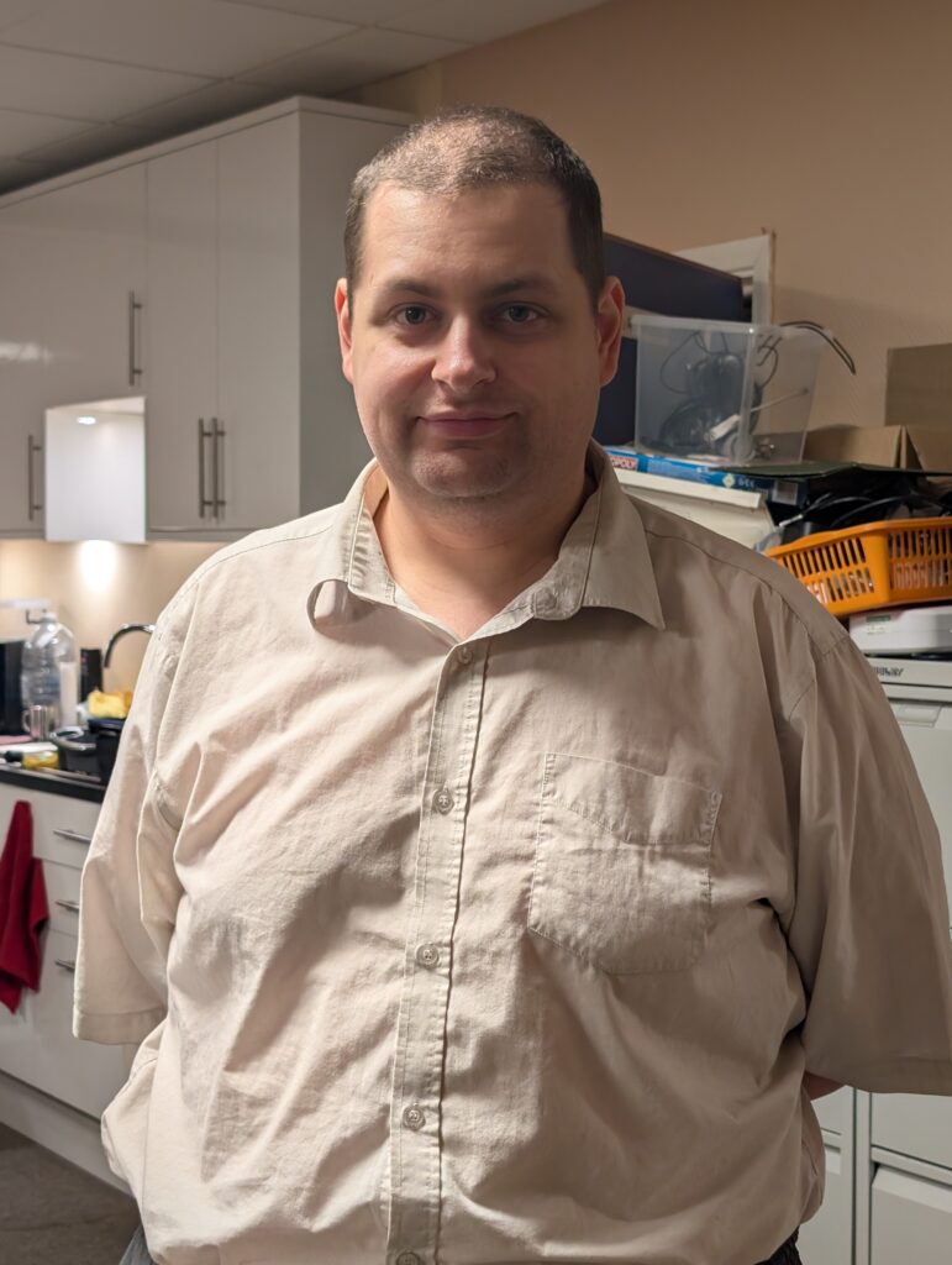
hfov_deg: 29.7
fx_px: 1792
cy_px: 632
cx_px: 476
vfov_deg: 38.9
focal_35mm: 49
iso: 124
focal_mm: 6.9
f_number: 1.68
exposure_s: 1/33.3
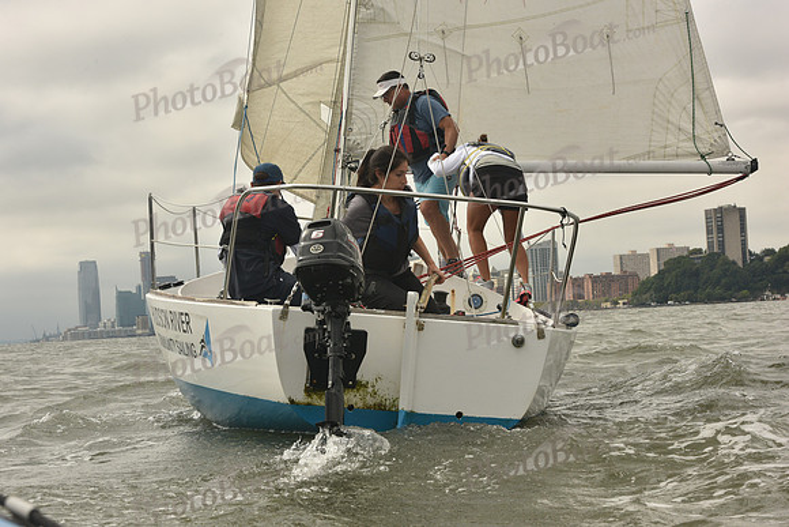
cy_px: 264
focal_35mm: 70
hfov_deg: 28.8
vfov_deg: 19.5
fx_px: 1534
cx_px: 394
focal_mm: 70
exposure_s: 1/800
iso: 400
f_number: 13
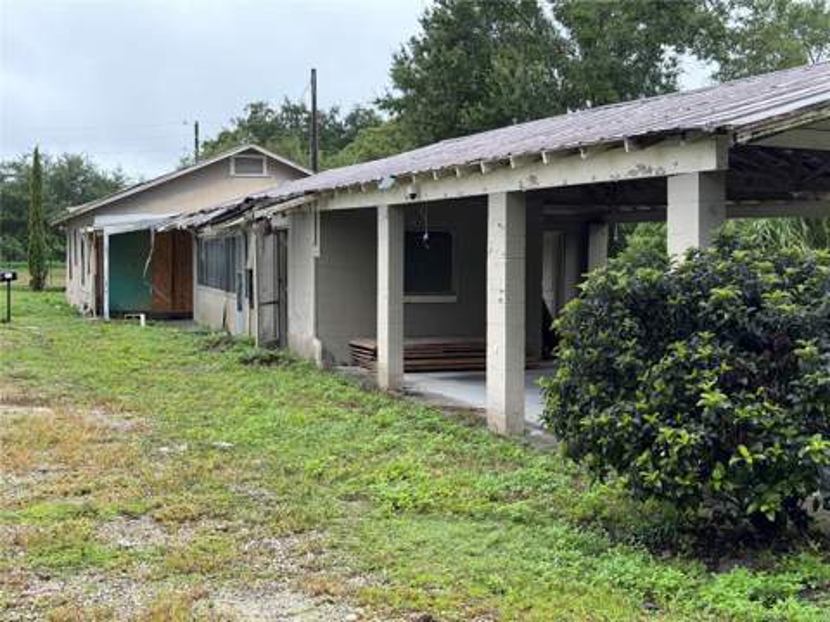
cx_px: 415
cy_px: 311
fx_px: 1151
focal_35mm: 48
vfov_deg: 30.3
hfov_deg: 39.7
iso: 100
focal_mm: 6.76
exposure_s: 1/754
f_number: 1.78
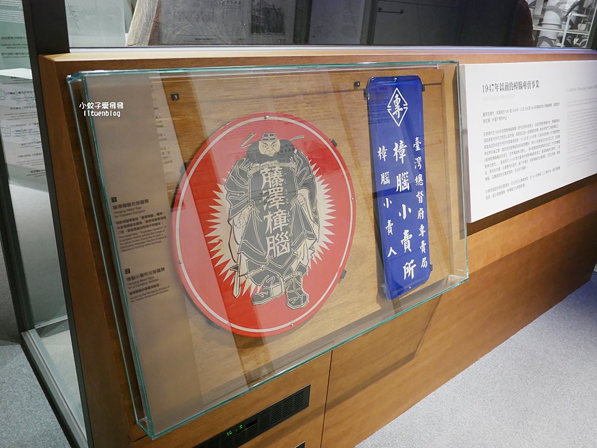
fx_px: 483
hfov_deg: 63.4
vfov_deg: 49.8
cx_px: 298
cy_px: 224
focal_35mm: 28
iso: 1000
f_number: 2.5
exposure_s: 1/60
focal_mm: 14
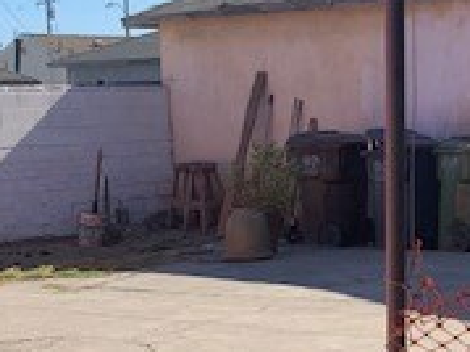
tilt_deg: -5.1
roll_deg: +1.7
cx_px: 523
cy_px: 221
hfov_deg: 20.1
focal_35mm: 93
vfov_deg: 15.9
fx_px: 1262
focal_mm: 4.25
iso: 25
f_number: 1.8
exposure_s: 1/1536
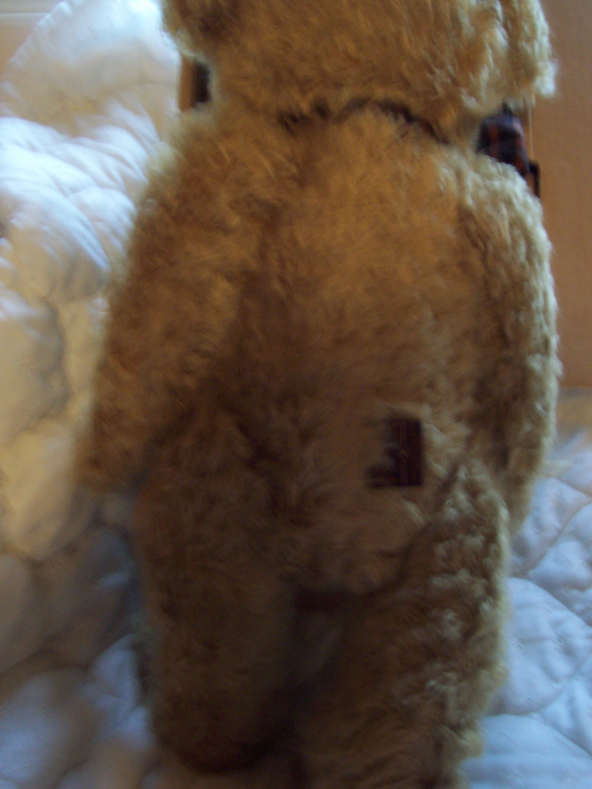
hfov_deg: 38.7
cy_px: 394
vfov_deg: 50.1
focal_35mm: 37
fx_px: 844
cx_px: 296
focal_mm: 5.6
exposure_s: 1/8
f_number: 2.8
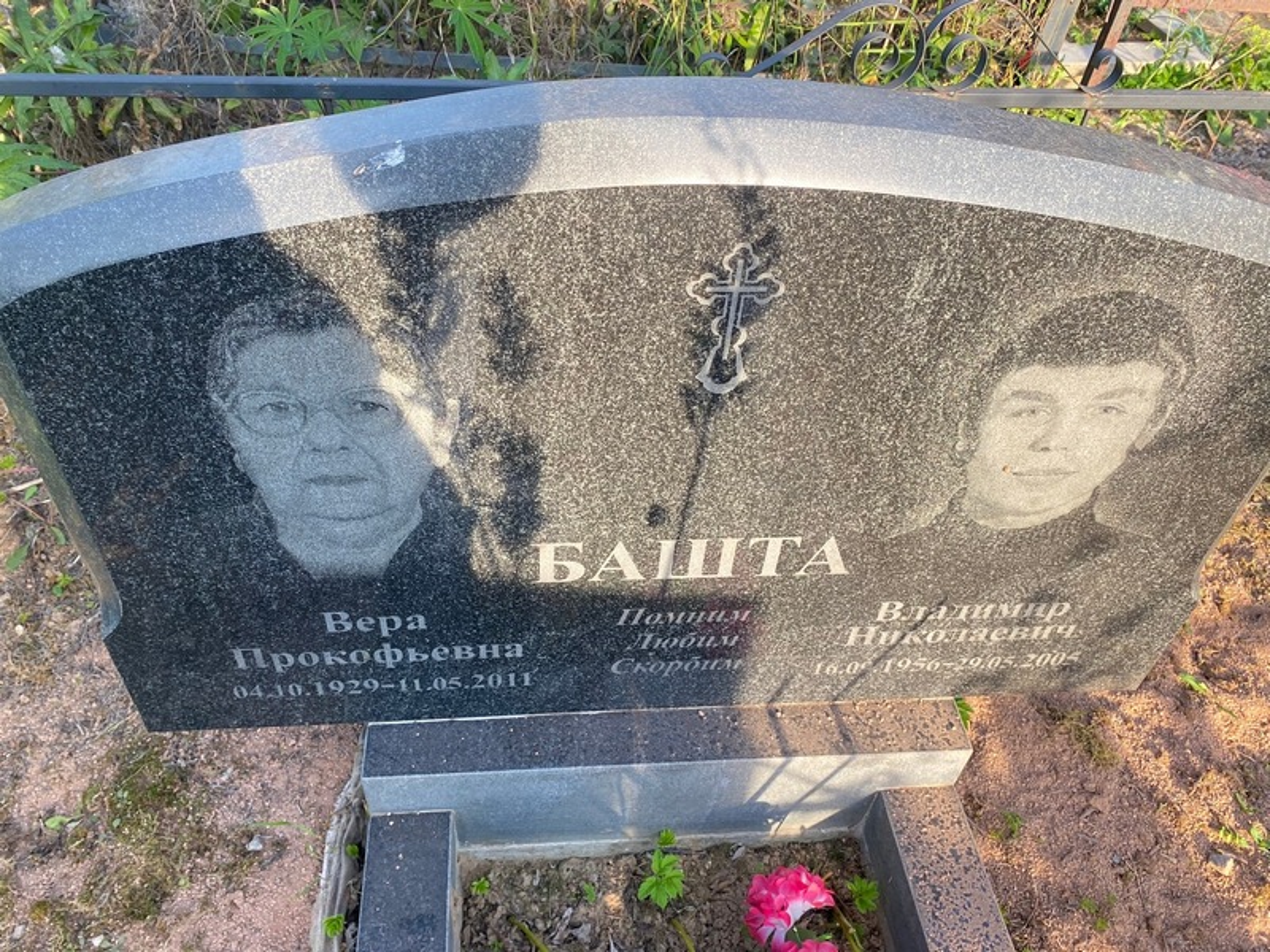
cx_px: 635
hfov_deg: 67.3
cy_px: 476
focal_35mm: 26
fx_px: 954
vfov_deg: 53.1
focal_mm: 4.25
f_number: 1.8
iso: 32
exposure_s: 1/266
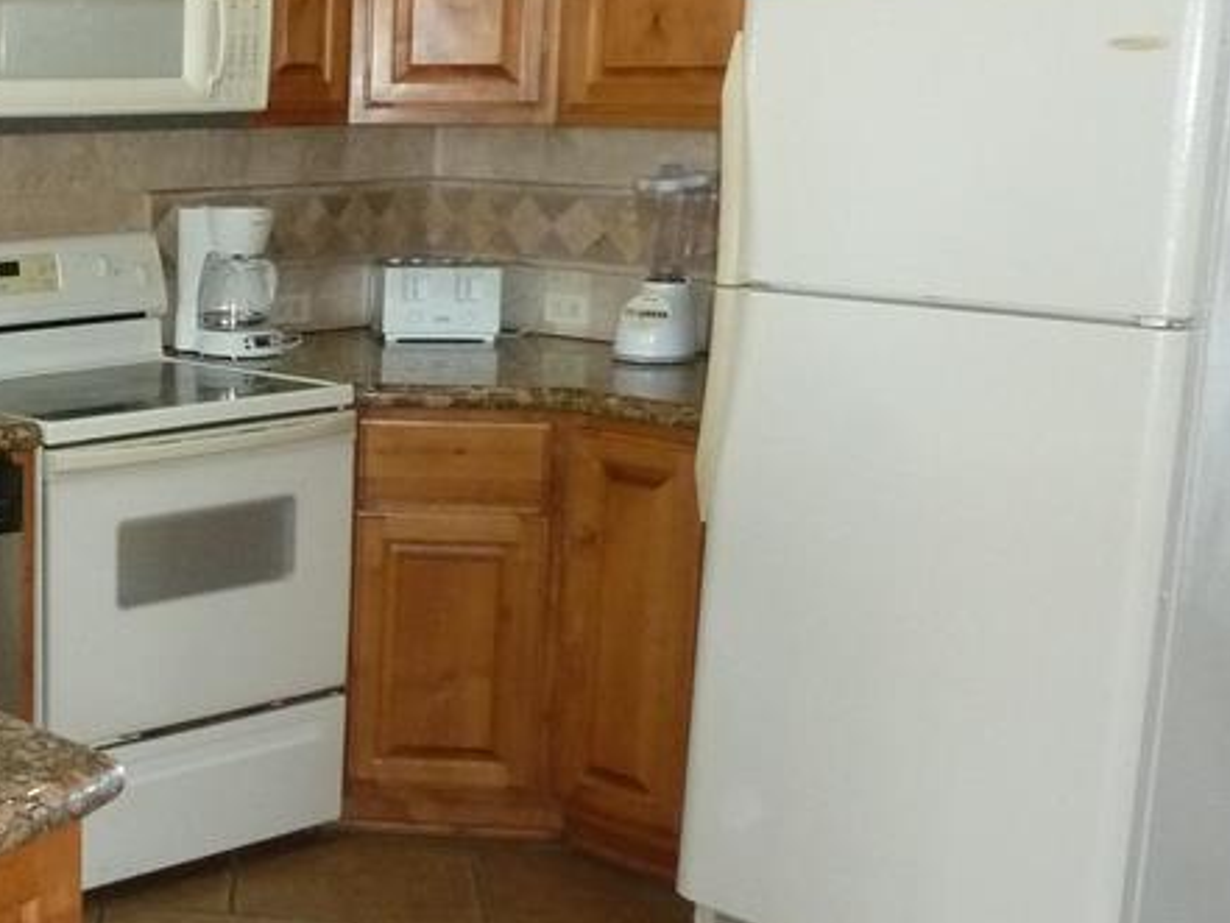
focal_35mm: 58
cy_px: 499
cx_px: -153
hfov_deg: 29.6
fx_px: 2061
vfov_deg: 25.2
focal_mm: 4.1
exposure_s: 1/30
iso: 320
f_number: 3.3
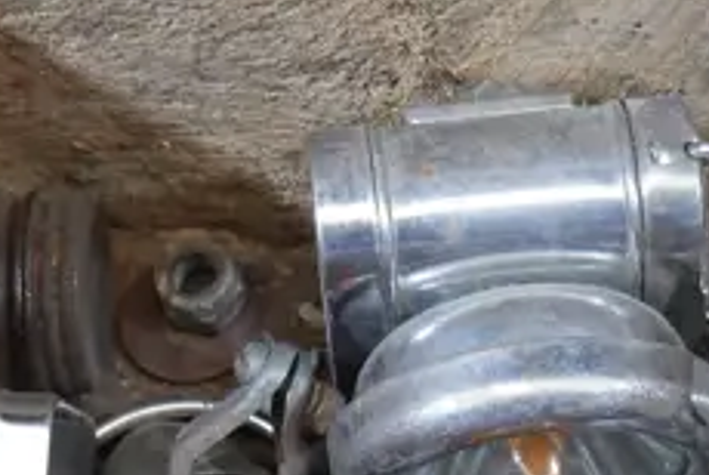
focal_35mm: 148
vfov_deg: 9.3
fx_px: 2918
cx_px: 595
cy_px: 316
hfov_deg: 13.8
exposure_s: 1/60
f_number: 3.6
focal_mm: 16
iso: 500
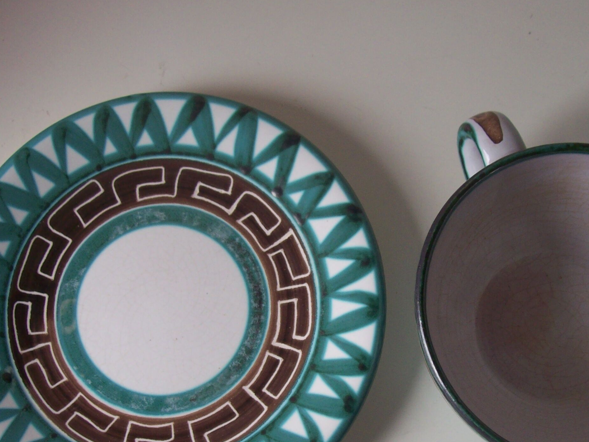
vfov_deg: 26.4
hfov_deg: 34.9
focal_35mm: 55
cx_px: 335
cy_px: 300
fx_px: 936
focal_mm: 6
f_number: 2.7
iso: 80
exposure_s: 1/190
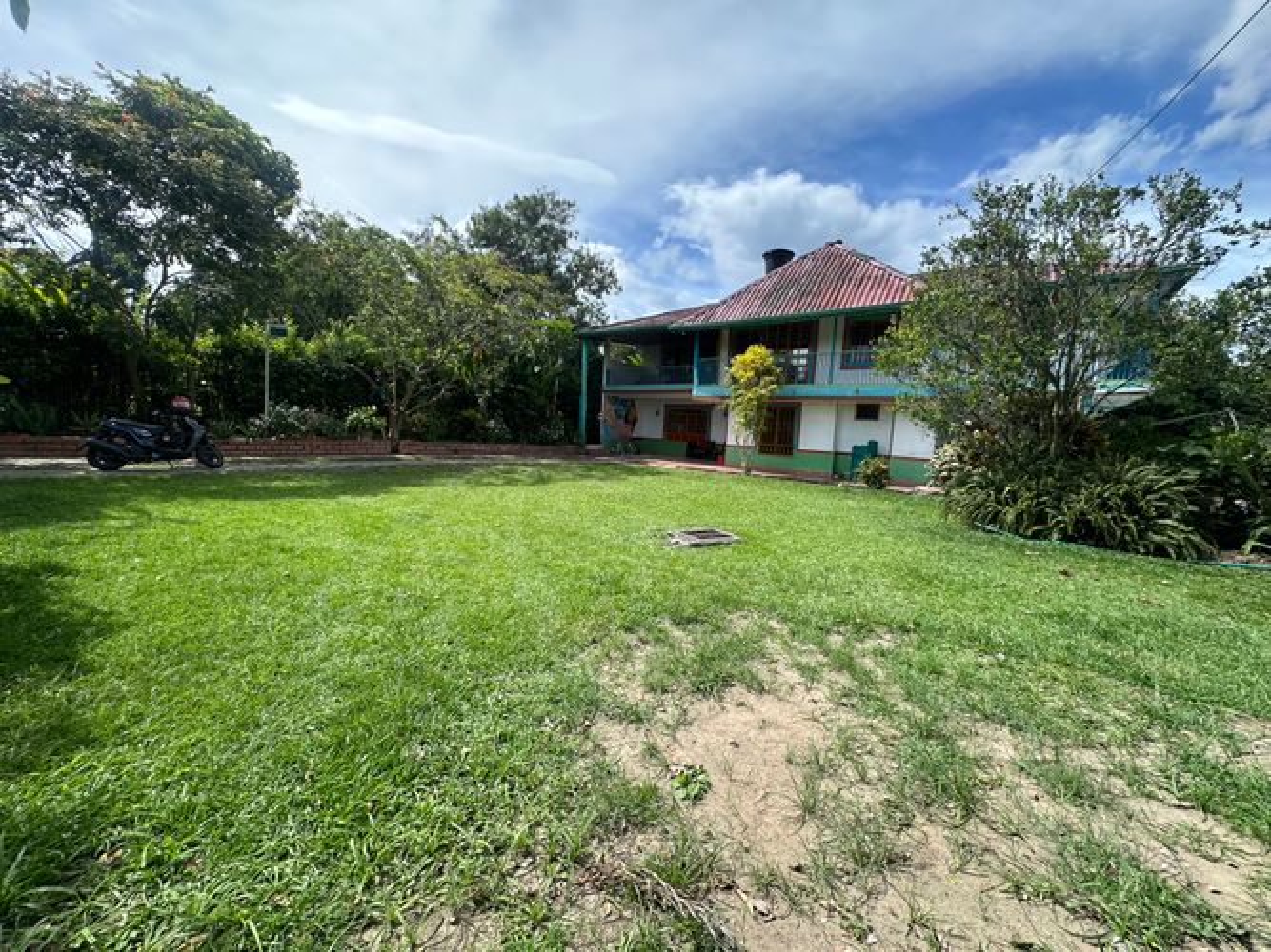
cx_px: 636
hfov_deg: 102.1
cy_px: 476
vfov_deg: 85.7
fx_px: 514
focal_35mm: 14
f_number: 2.2
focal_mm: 2.22
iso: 50
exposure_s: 1/888
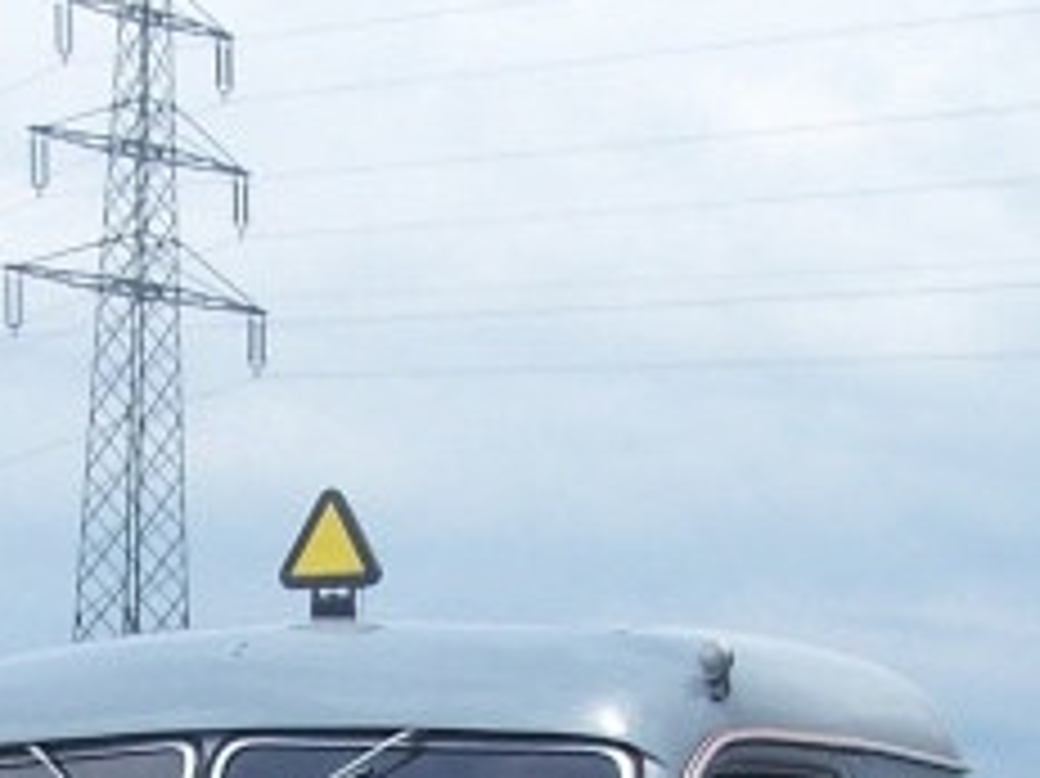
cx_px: 212
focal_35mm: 118
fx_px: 3543
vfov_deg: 11.8
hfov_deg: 16.6
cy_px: 1259
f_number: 5.6
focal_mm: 5.6
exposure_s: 1/500
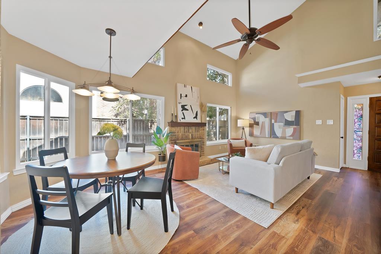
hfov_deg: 112.6
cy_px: 127
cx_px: 190
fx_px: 127
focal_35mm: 12
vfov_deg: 90.0
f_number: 9
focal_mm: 12
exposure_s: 1/2.5
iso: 640
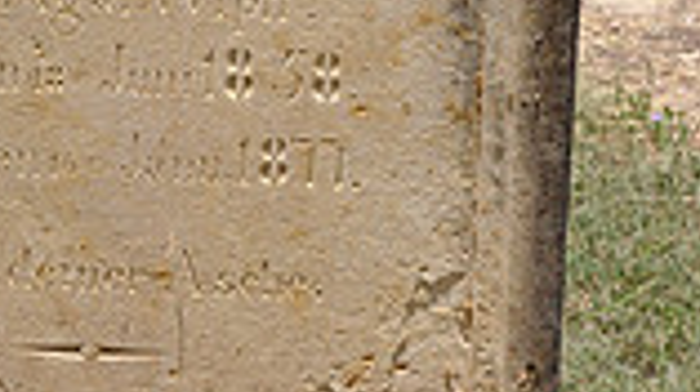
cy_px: -118
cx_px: 125
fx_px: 3449
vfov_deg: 6.5
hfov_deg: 11.5
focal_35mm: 186
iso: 200
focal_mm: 32
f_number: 10
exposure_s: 1/100
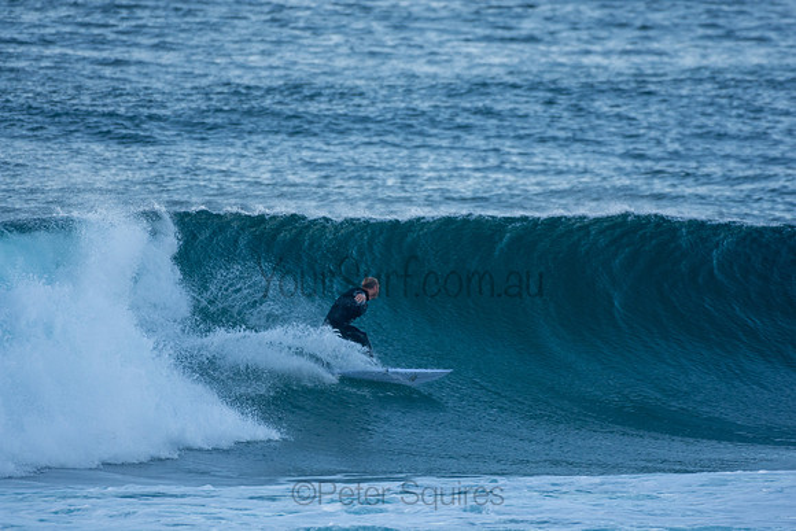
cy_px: 266
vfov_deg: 1.8
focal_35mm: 750
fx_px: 16586
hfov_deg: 2.7
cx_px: 398
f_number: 5.6
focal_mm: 500
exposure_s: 1/400
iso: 320
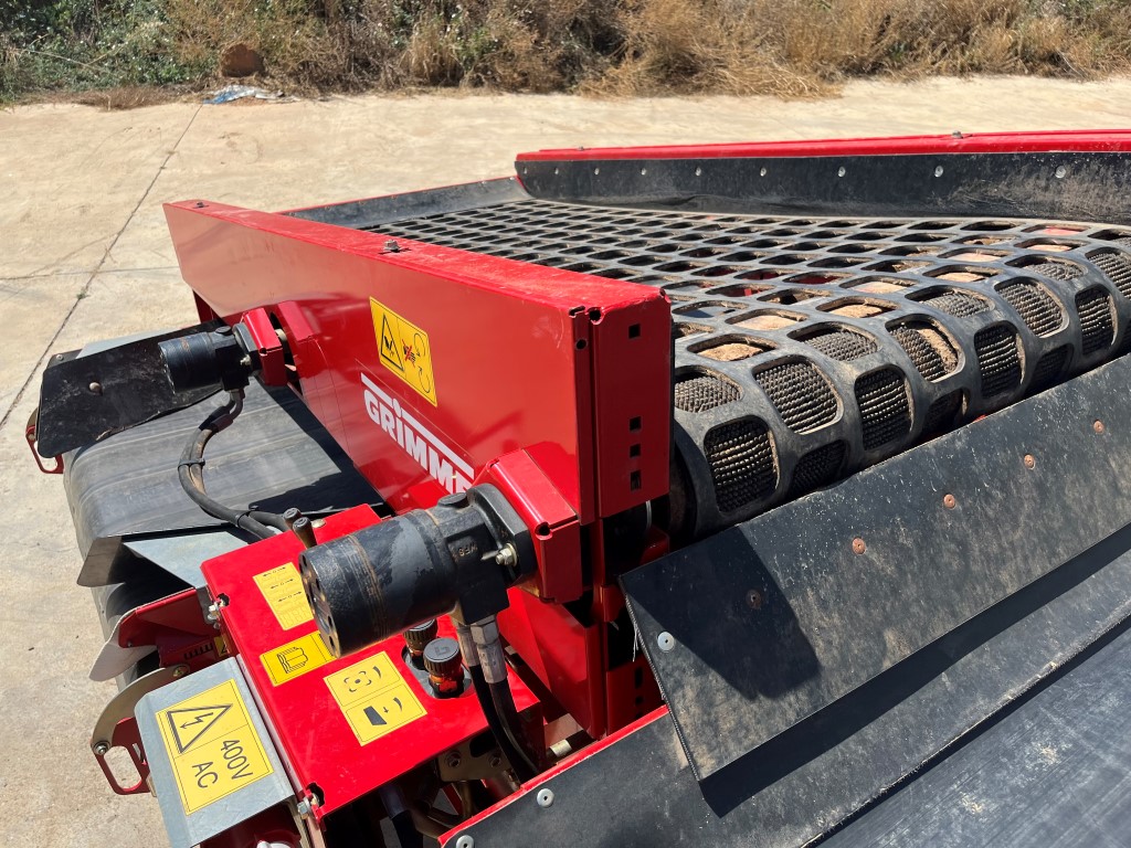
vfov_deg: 53.1
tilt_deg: -31.2
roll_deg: -1.1
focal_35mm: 26
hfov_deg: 67.3
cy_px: 424
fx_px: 849
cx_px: 566
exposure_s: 1/2463
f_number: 1.6
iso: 50
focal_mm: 5.1
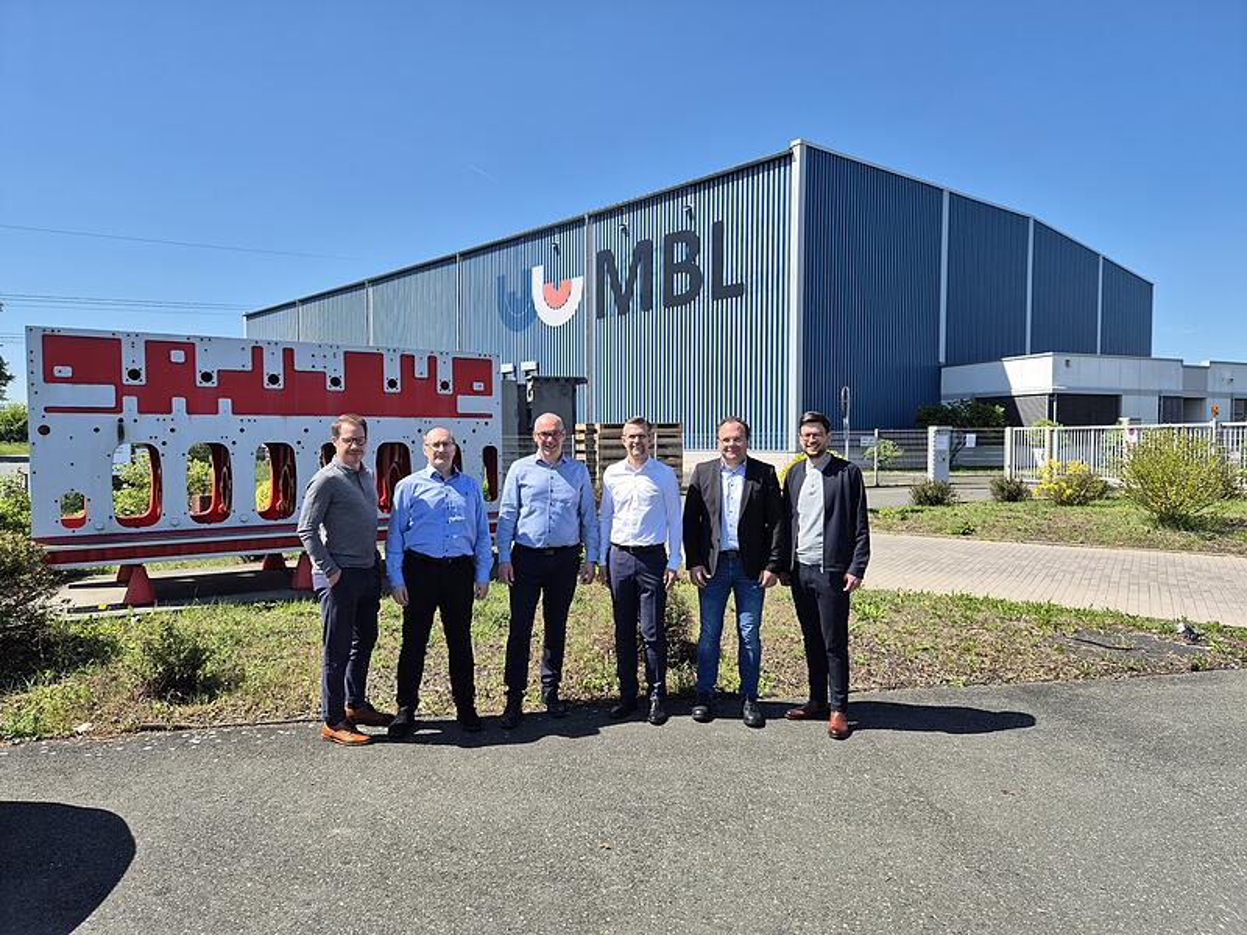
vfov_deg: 58.9
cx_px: 624
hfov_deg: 73.9
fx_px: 829
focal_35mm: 23
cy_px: 468
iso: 25
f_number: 1.8
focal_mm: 5.4
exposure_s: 1/1212
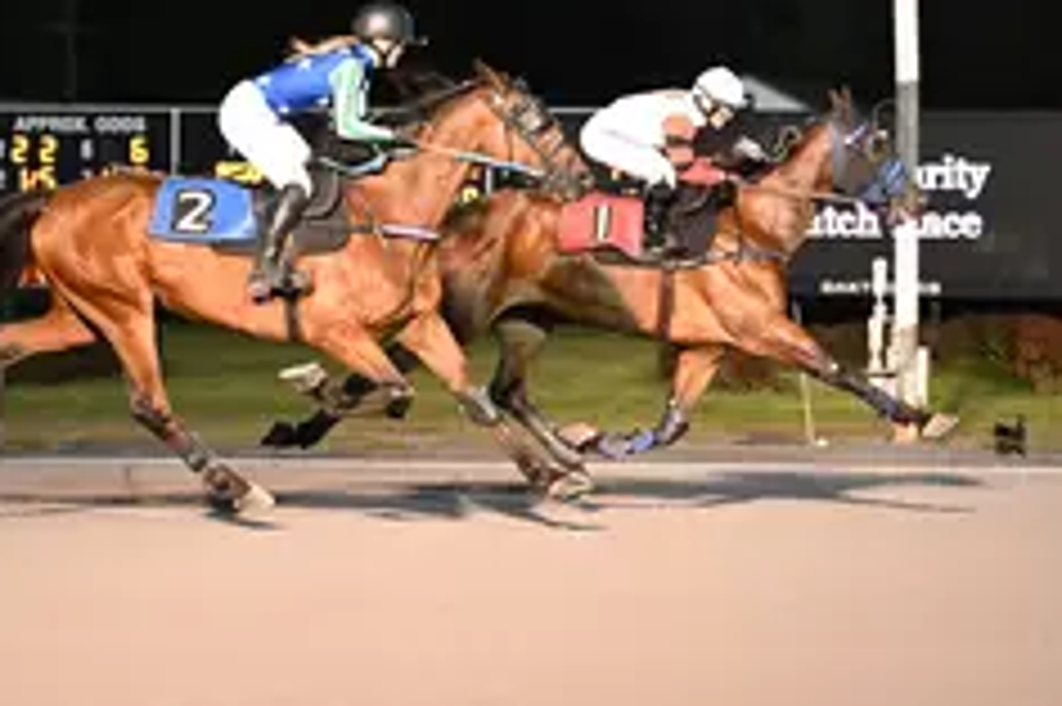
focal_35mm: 150
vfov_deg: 9.1
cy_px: 270
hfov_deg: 13.7
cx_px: 382
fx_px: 4422
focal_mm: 92
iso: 8000
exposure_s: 1/1000
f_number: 3.2
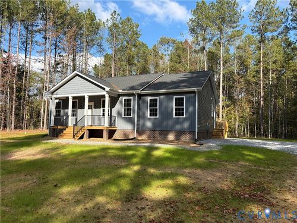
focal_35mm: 26
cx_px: 148
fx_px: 223
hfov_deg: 67.3
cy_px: 112
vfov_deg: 53.1
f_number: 1.6
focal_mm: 5.96
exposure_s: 1/1799
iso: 50
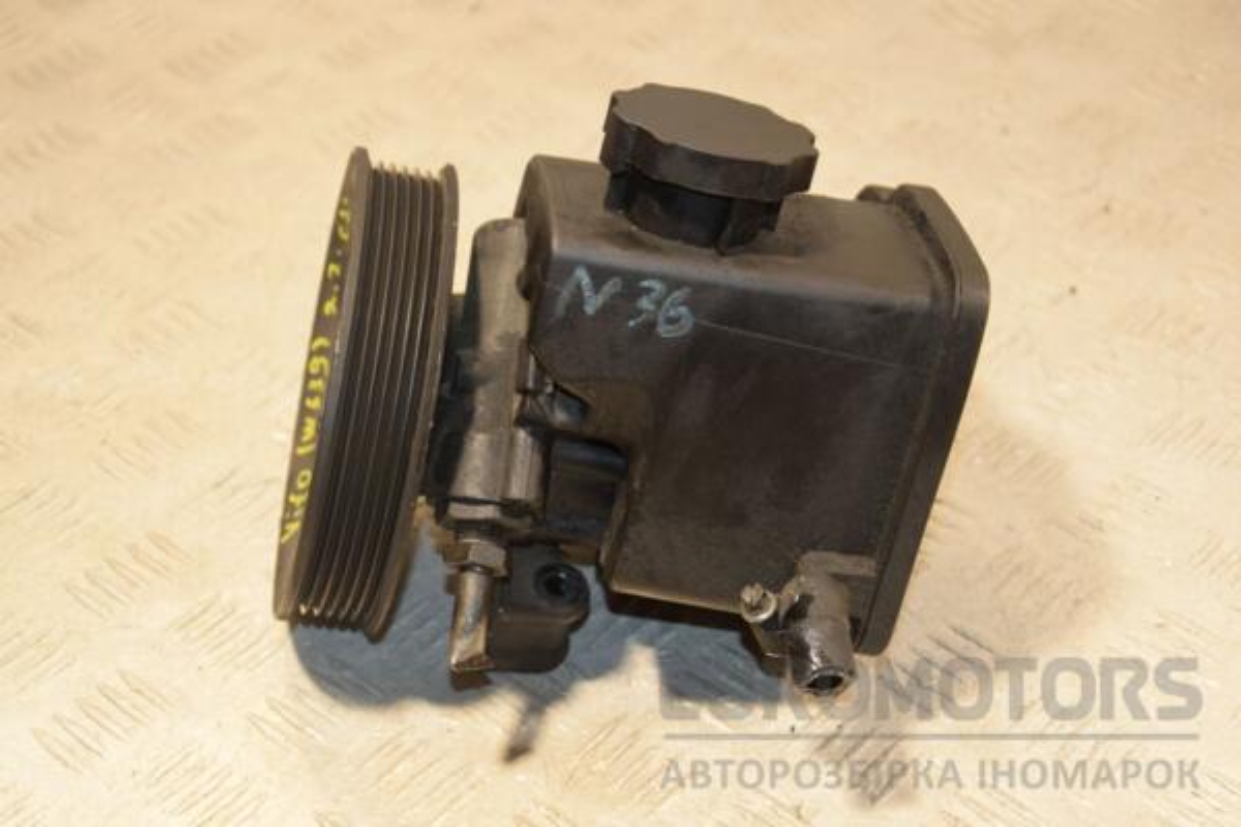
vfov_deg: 18.9
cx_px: 620
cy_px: 414
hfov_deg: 28.1
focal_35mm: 72
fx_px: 2482
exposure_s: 1/125
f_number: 4.8
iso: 800
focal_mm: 48
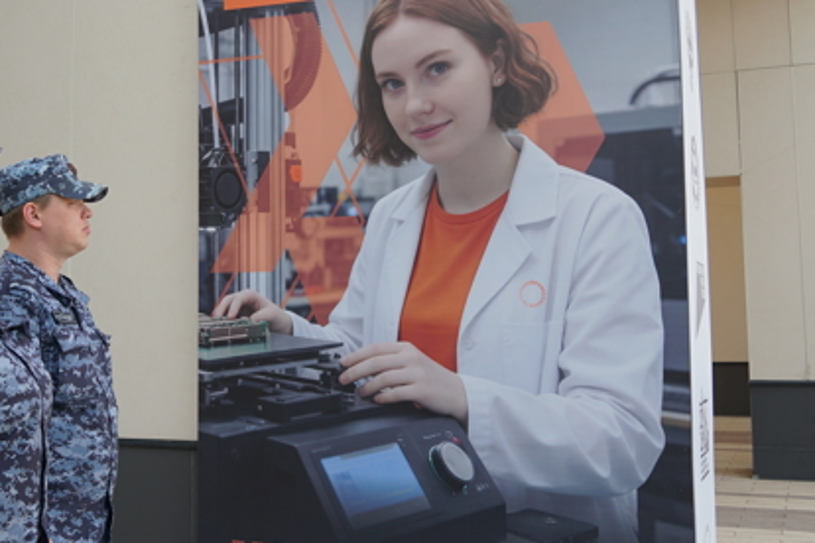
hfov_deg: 40.2
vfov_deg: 27.5
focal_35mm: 49
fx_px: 1109
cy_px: 222
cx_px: 333
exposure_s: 1/160
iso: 100
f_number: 4
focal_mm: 18
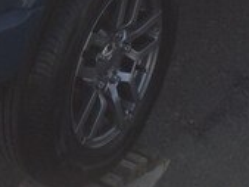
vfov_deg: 12.0
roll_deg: -2.3
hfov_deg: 17.3
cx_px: 56
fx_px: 813
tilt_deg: -19.6
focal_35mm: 113
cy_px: -160
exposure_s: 1/1466
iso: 32
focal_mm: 4.15
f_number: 2.2
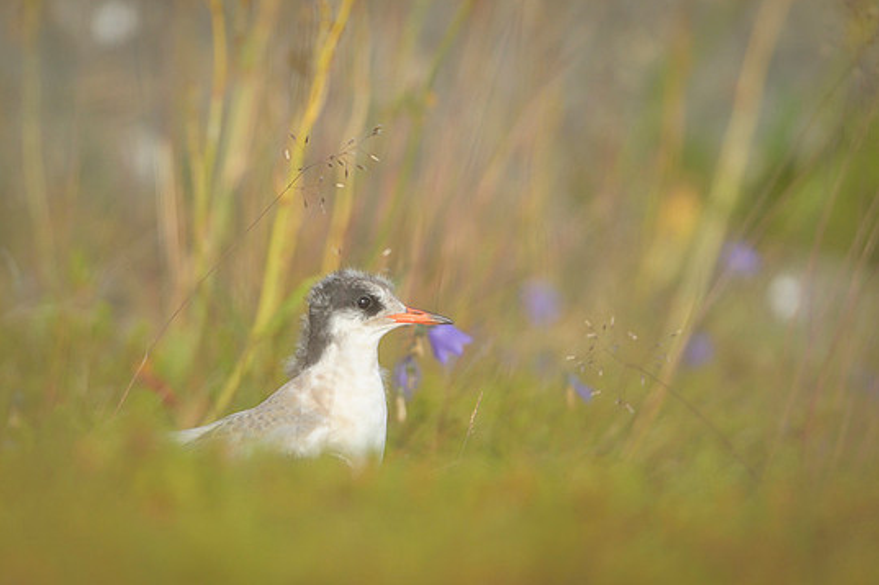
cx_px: 362
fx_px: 18856
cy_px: 303
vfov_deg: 1.8
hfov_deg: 2.7
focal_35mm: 773
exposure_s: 1/3200
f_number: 4
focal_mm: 500
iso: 640
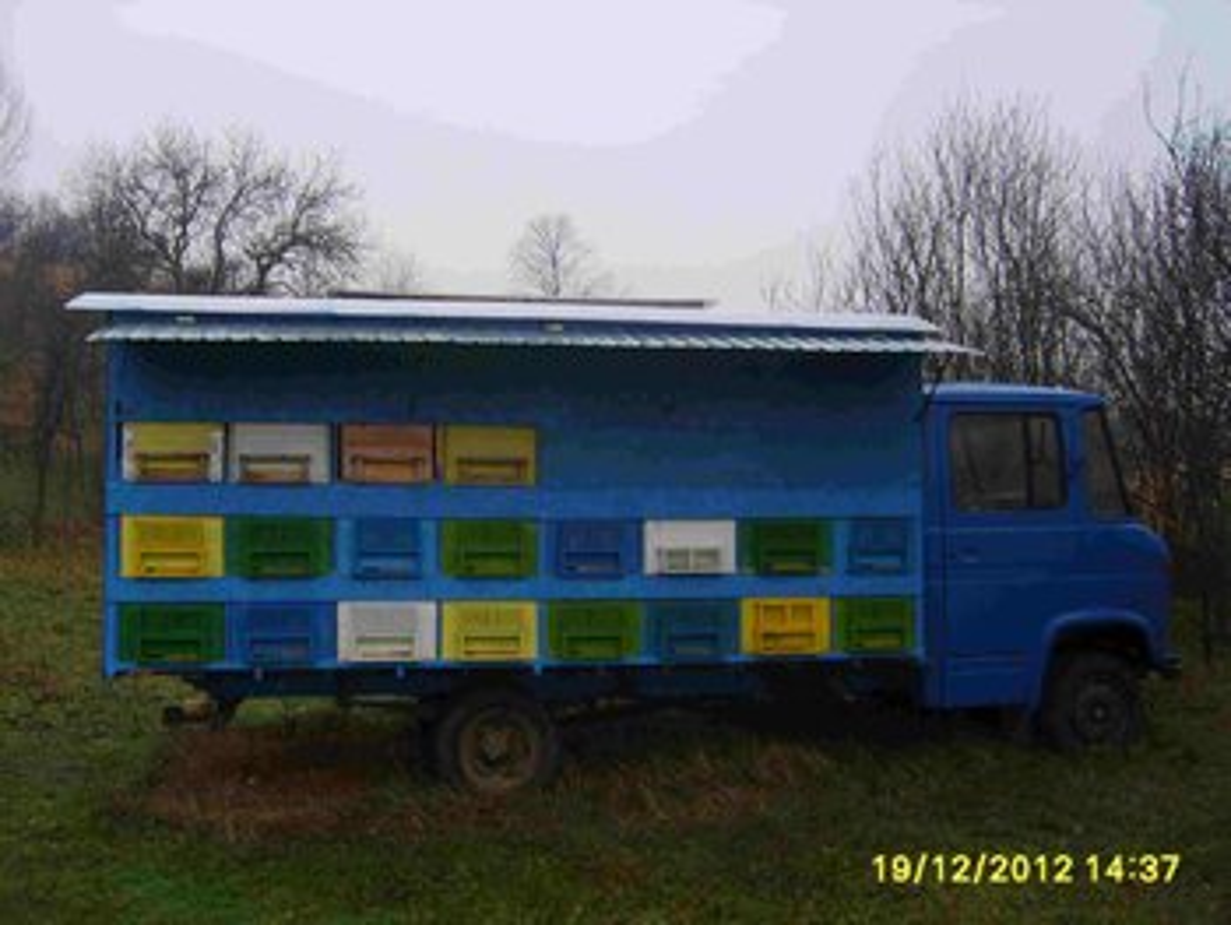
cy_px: 462
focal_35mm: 35
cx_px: 616
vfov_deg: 40.7
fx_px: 1246
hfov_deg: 52.6
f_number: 2.8
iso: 50
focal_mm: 5.8
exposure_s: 1/30
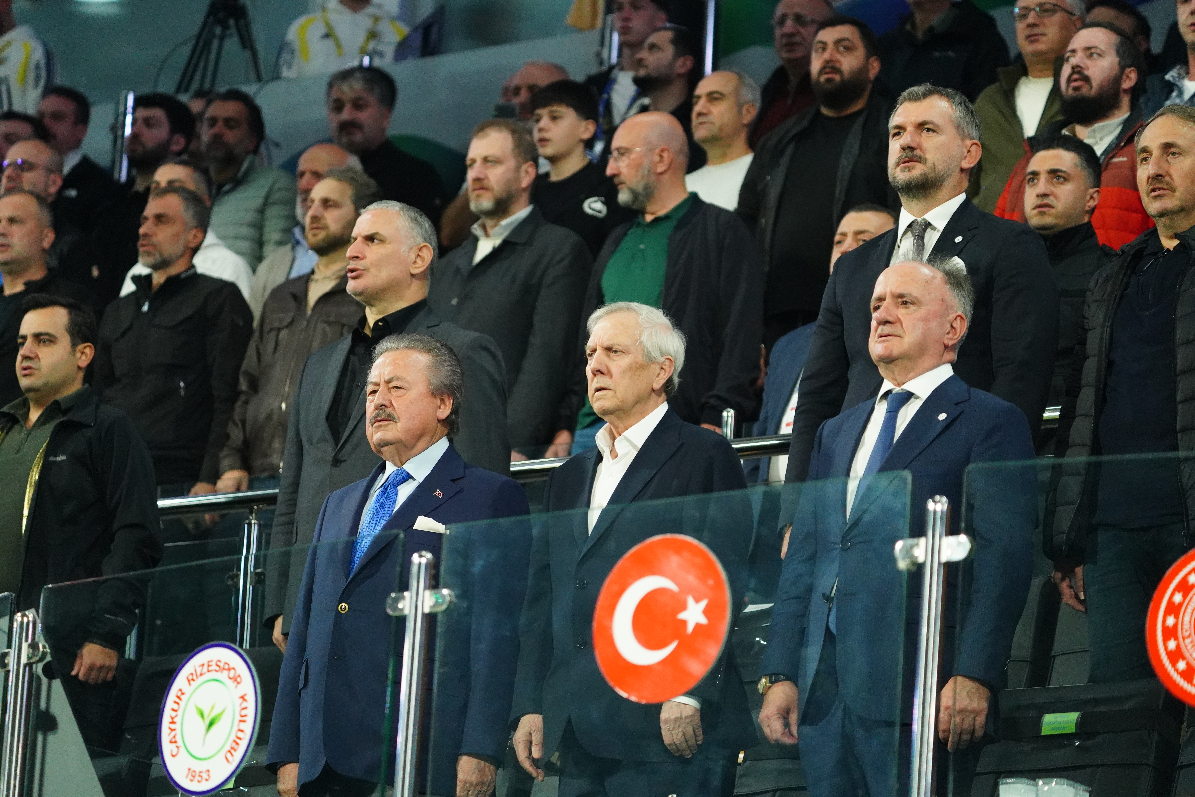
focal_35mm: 207
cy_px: 398
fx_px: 6871
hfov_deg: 9.9
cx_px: 598
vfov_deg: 6.6
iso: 8000
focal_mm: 207
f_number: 5.6
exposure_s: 1/500
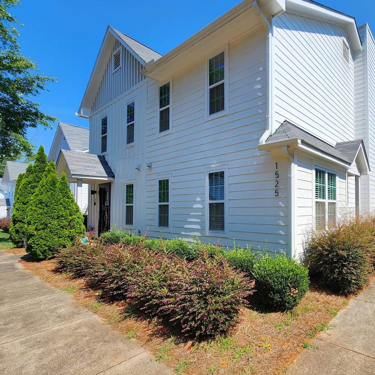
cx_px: 271
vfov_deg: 80.6
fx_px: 221
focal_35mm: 18
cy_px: 201
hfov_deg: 76.1
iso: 50
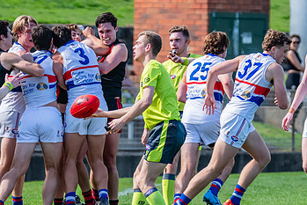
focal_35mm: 753
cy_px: 118
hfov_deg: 2.7
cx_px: 73
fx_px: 6424
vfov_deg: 1.8
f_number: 6.3
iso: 800
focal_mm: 310
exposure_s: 1/1600
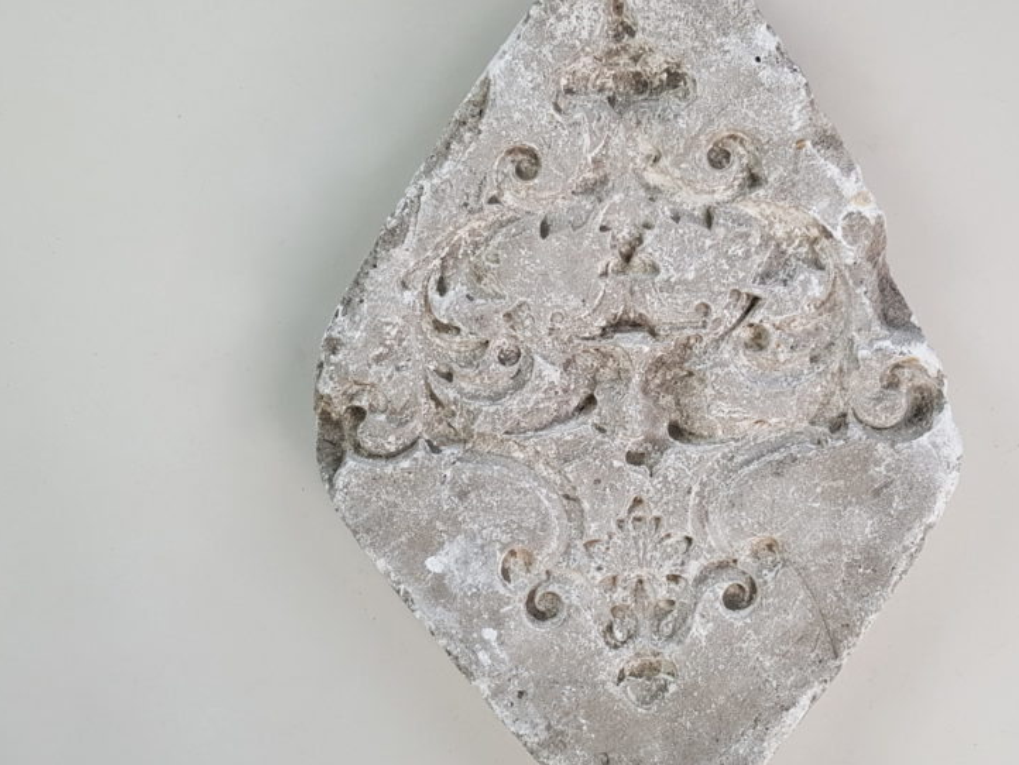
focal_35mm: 36
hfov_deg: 50.8
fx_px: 1060
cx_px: 645
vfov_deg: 39.7
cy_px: 381
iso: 64
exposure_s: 1/100
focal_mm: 4.2
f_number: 1.7
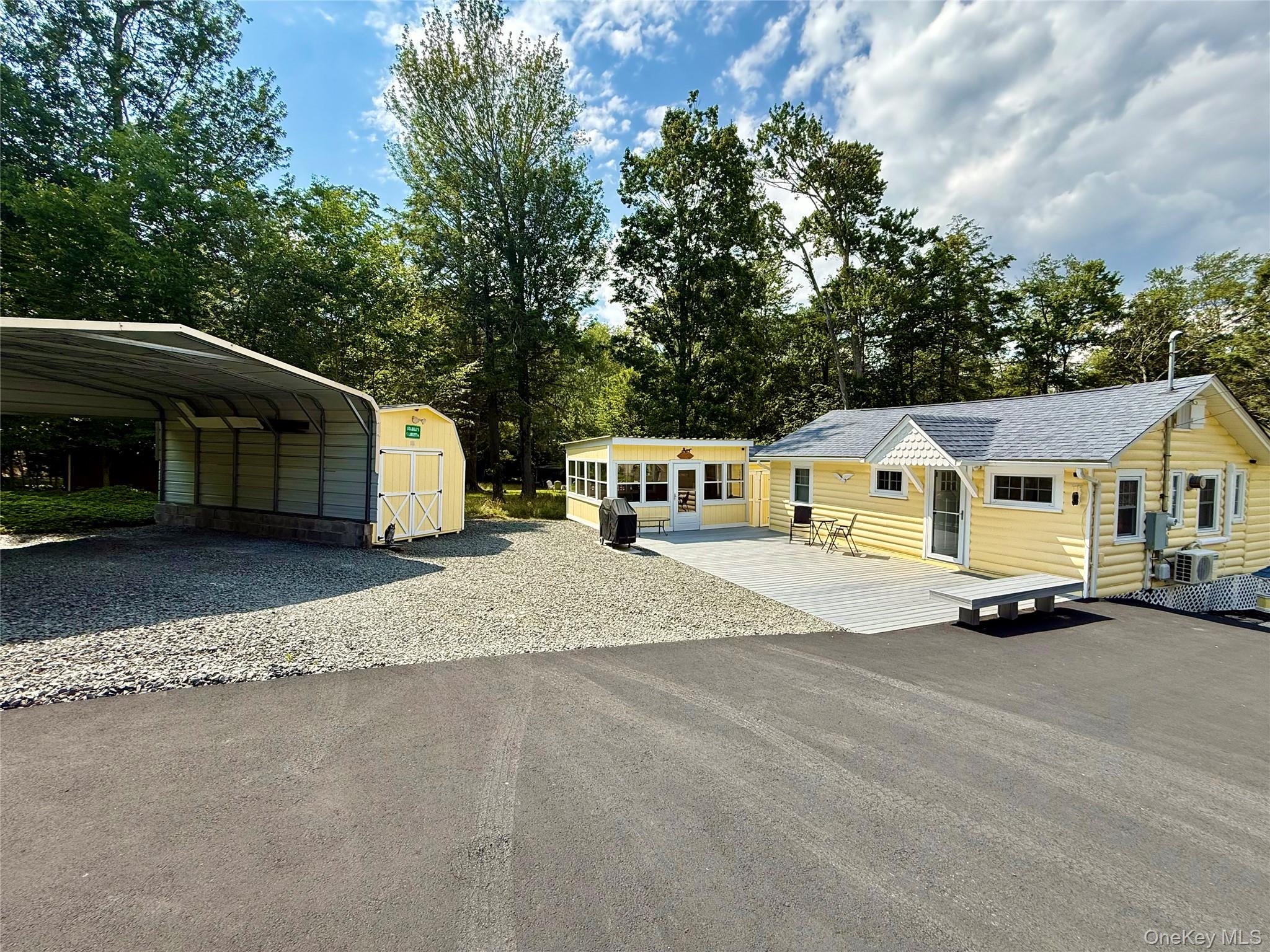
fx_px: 514
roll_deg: -0.2
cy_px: 476
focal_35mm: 14
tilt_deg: -1.9
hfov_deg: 102.1
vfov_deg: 85.7
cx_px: 635
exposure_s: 1/1368
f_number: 2.2
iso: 50
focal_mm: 2.22
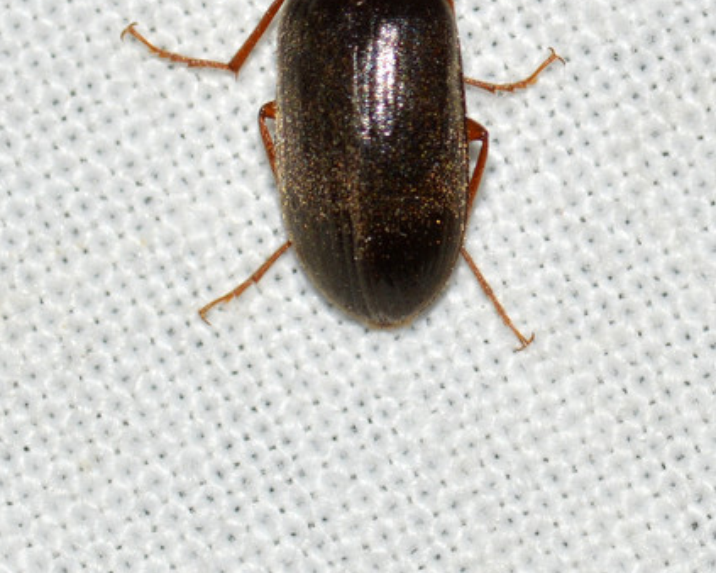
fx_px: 4512
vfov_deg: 7.2
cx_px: 359
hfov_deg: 9.1
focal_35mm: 213
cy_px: 44
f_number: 13
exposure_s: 1/200
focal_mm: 100
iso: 100
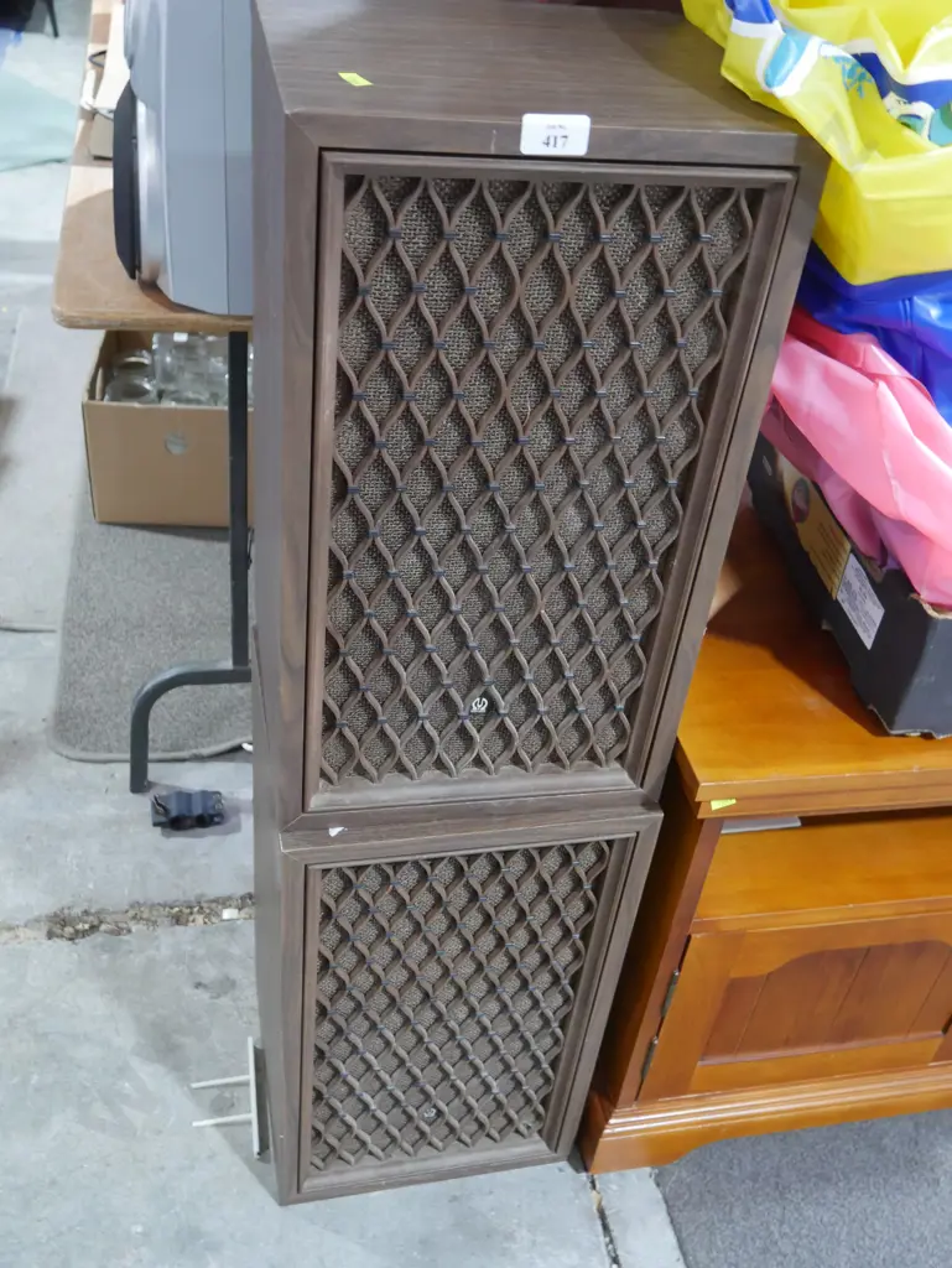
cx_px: 476
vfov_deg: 53.9
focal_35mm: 34
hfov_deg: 41.8
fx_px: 1246
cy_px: 634
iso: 1600
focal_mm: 17
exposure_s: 1/60
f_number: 4
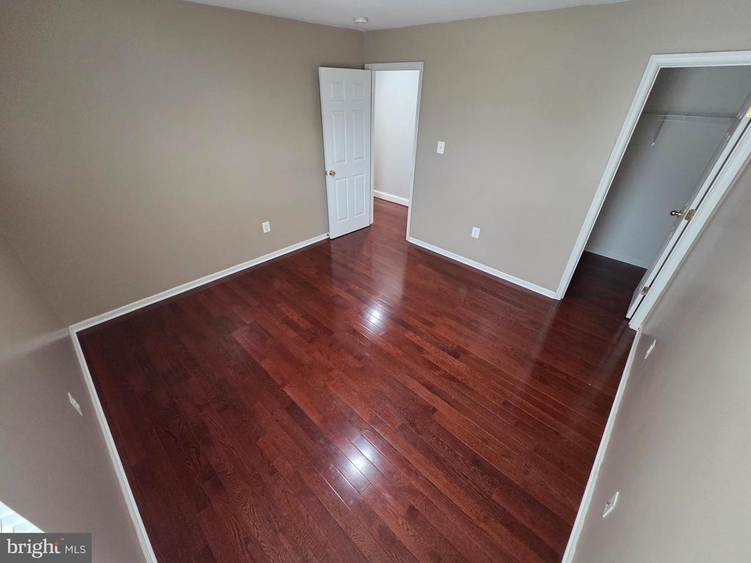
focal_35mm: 13
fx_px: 282
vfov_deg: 89.9
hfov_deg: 106.2
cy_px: 282
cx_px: 376
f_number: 2.2
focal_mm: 2.2
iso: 640
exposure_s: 1/60
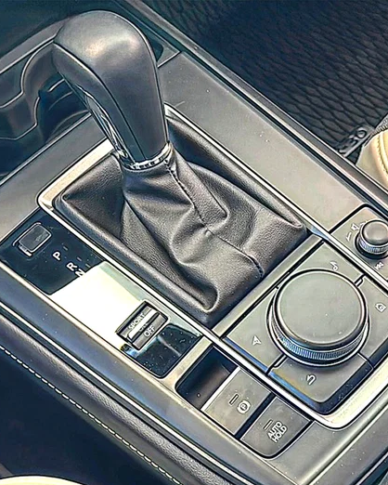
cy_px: 243
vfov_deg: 36.6
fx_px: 732
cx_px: 222
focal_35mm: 51
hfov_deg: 29.7
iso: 200
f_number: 1.78
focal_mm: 6.86
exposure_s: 1/40
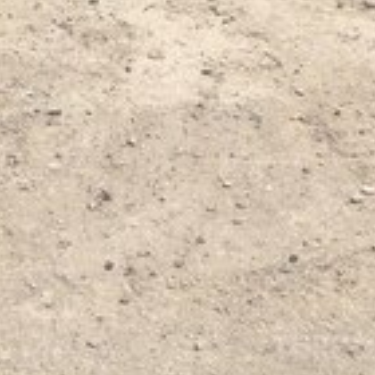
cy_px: -281
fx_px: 1262
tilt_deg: -7.5
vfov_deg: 14.9
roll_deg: +3.4
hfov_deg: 16.3
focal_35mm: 103
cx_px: -64
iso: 50
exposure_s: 1/1550
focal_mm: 4.12
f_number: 2.4
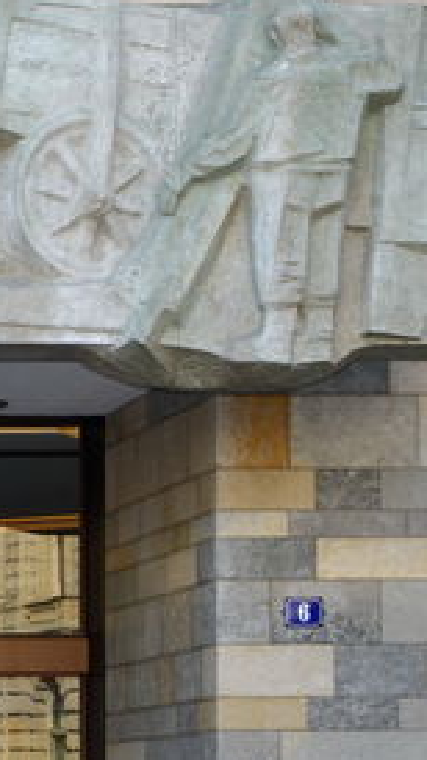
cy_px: 533
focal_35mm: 152
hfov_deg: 7.7
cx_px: -338
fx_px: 3061
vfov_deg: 14.1
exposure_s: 1/60
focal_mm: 42
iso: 110
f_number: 8
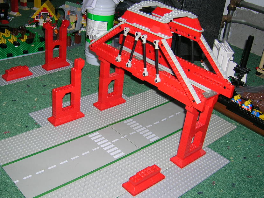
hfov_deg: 44.8
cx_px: 125
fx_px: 320
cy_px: 101
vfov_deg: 34.4
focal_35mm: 42
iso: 50
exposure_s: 1/60.1
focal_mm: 5.7
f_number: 2.9
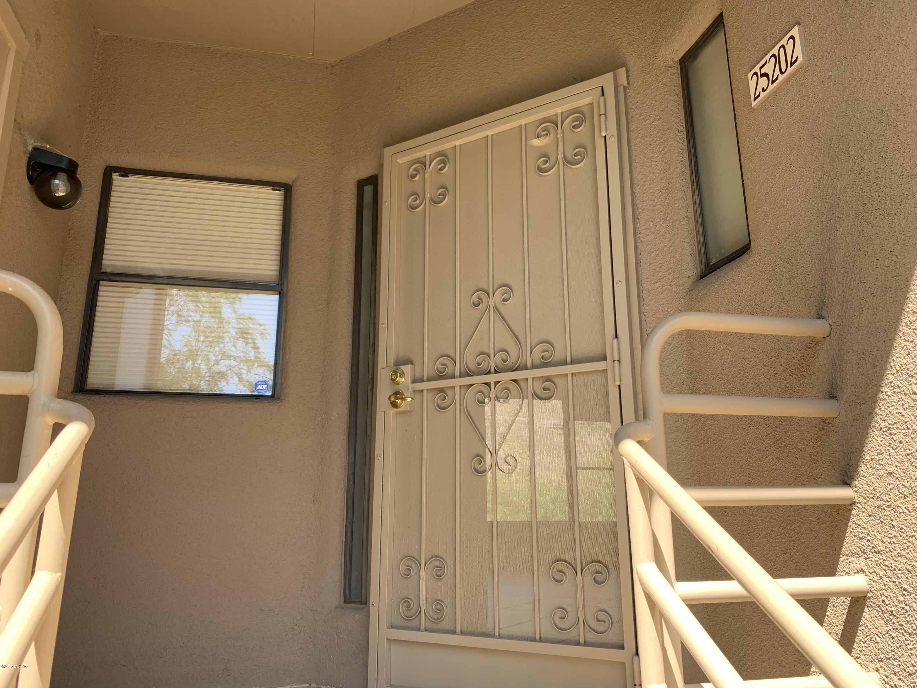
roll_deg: +1.0
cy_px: 344
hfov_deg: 67.3
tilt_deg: +15.6
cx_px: 458
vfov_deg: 53.1
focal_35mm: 26
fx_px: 689
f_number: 1.8
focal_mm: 4.25
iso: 25
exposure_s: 1/223
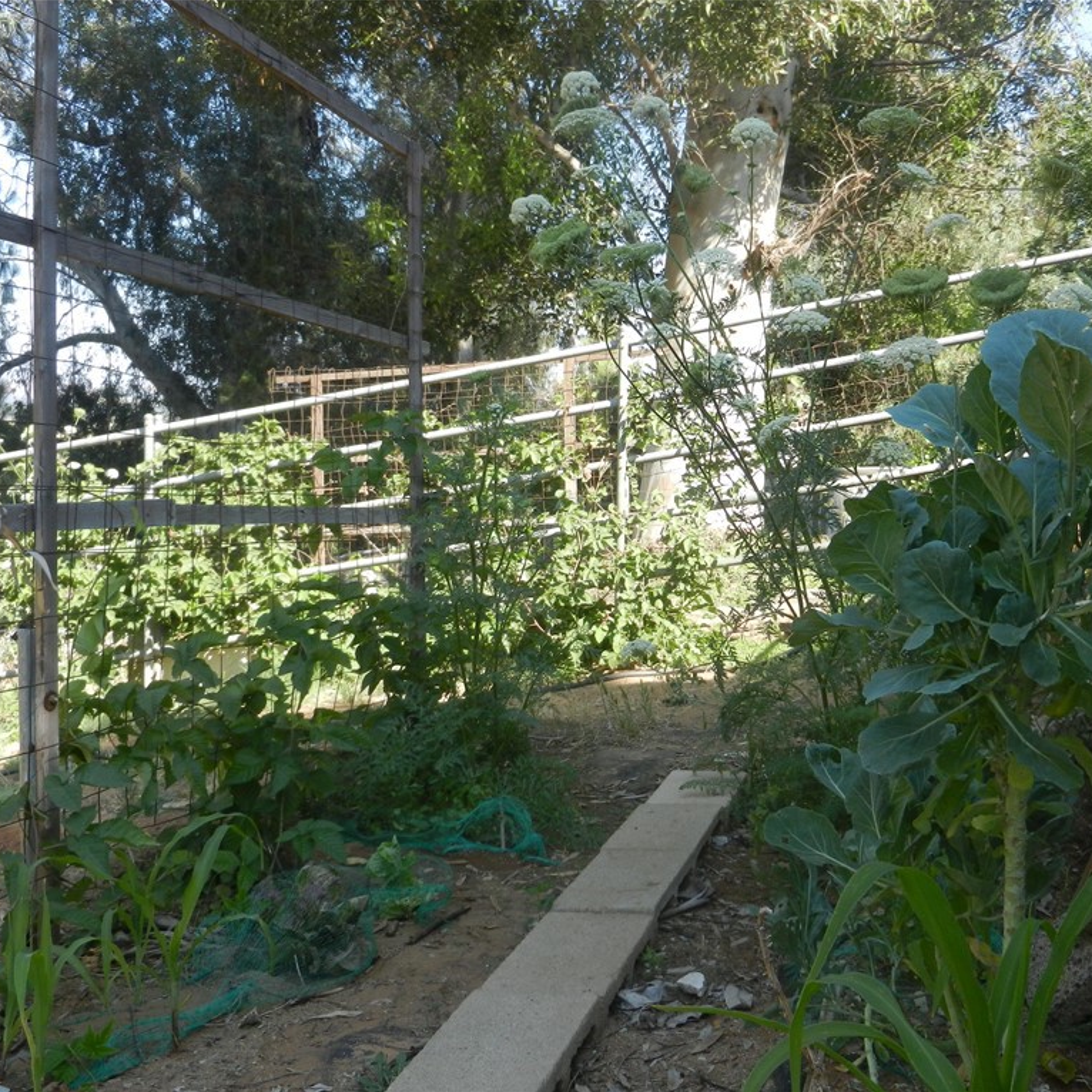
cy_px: 546
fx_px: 1392
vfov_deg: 42.8
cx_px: 674
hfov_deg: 42.6
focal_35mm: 39
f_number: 3.8
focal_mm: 5.9
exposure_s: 1/320
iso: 160
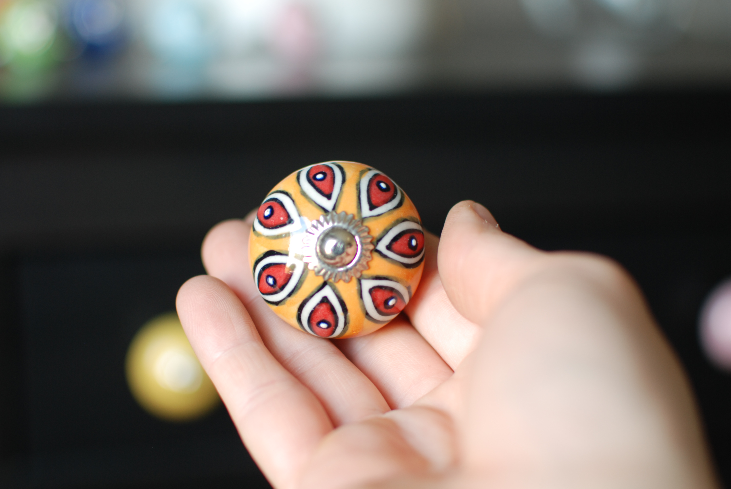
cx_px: 332
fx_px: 1355
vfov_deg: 20.5
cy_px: 270
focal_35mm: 67
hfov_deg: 30.2
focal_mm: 35
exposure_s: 1/40
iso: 100
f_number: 1.8
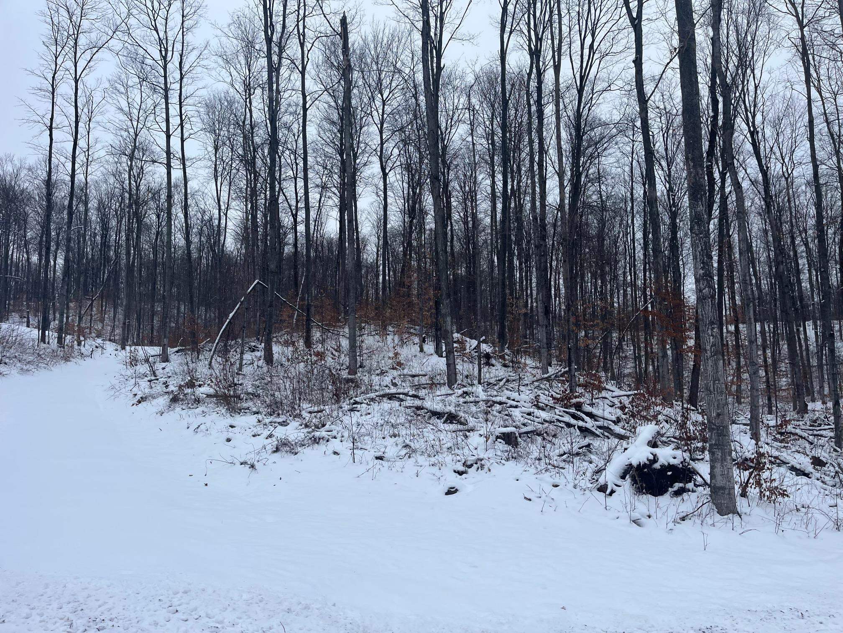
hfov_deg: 67.3
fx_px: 633
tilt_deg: +9.0
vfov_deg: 53.1
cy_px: 316
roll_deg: -0.1
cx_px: 422
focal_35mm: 26
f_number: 1.6
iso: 50
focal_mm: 5.1
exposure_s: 1/552
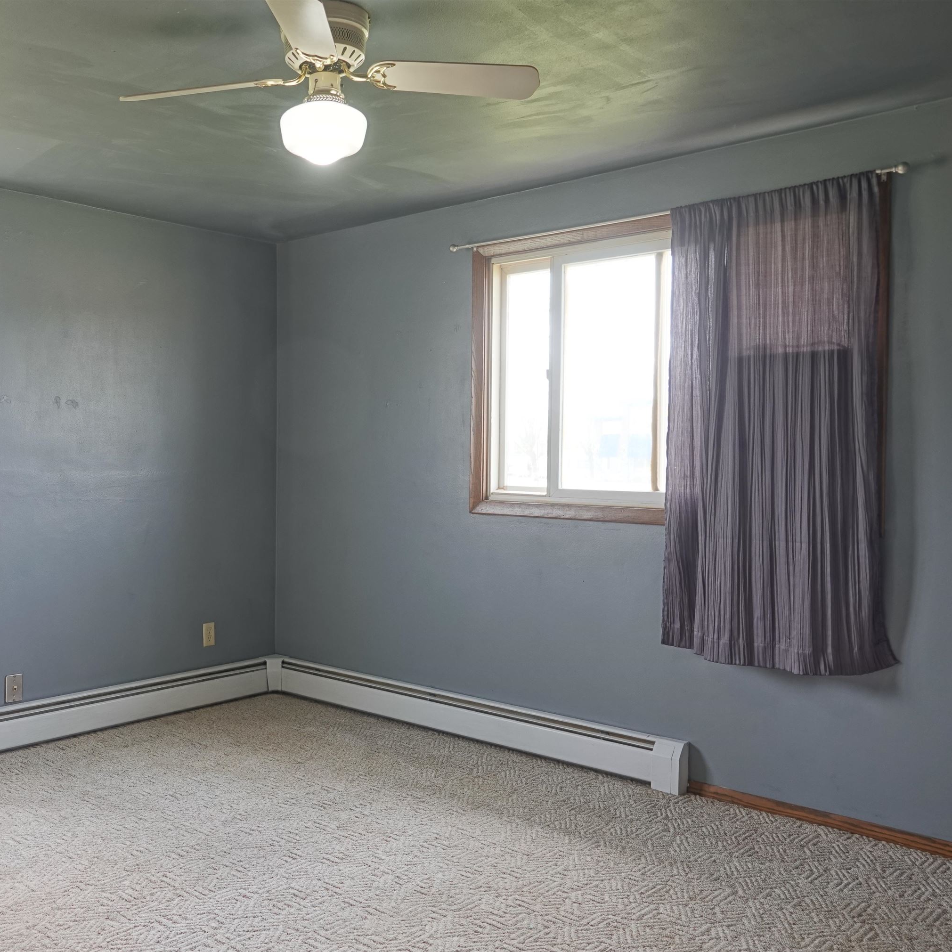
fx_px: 965
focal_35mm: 31
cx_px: 299
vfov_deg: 52.5
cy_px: 482
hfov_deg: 51.3
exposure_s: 1/30
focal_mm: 8.8
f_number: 2.4
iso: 125
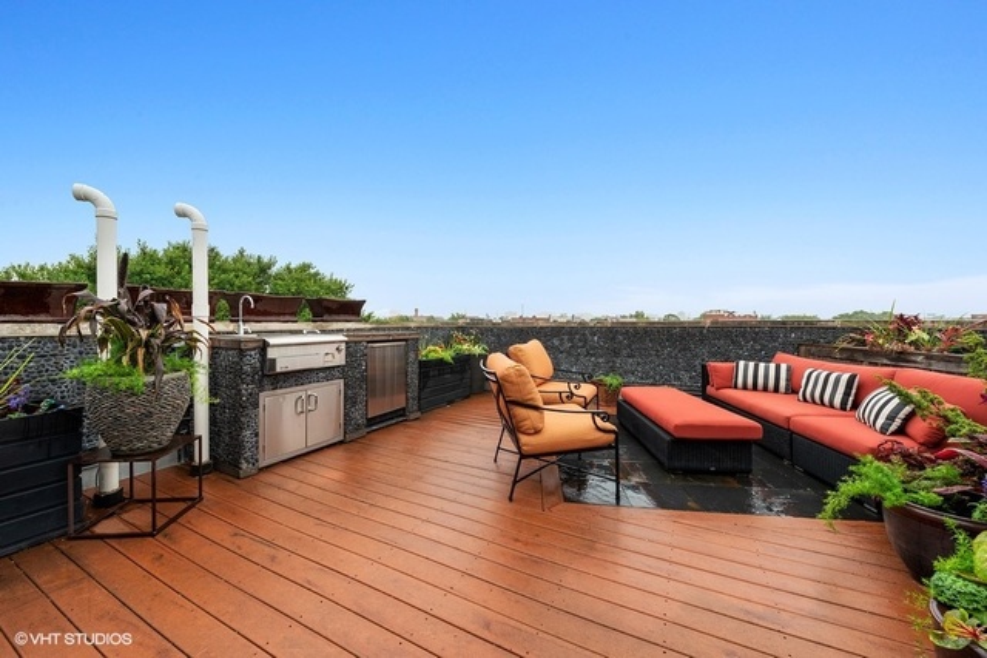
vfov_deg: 81.2
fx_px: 384
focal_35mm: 14
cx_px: 494
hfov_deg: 104.2
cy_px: 329
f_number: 9
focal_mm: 14
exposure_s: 1/15
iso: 100
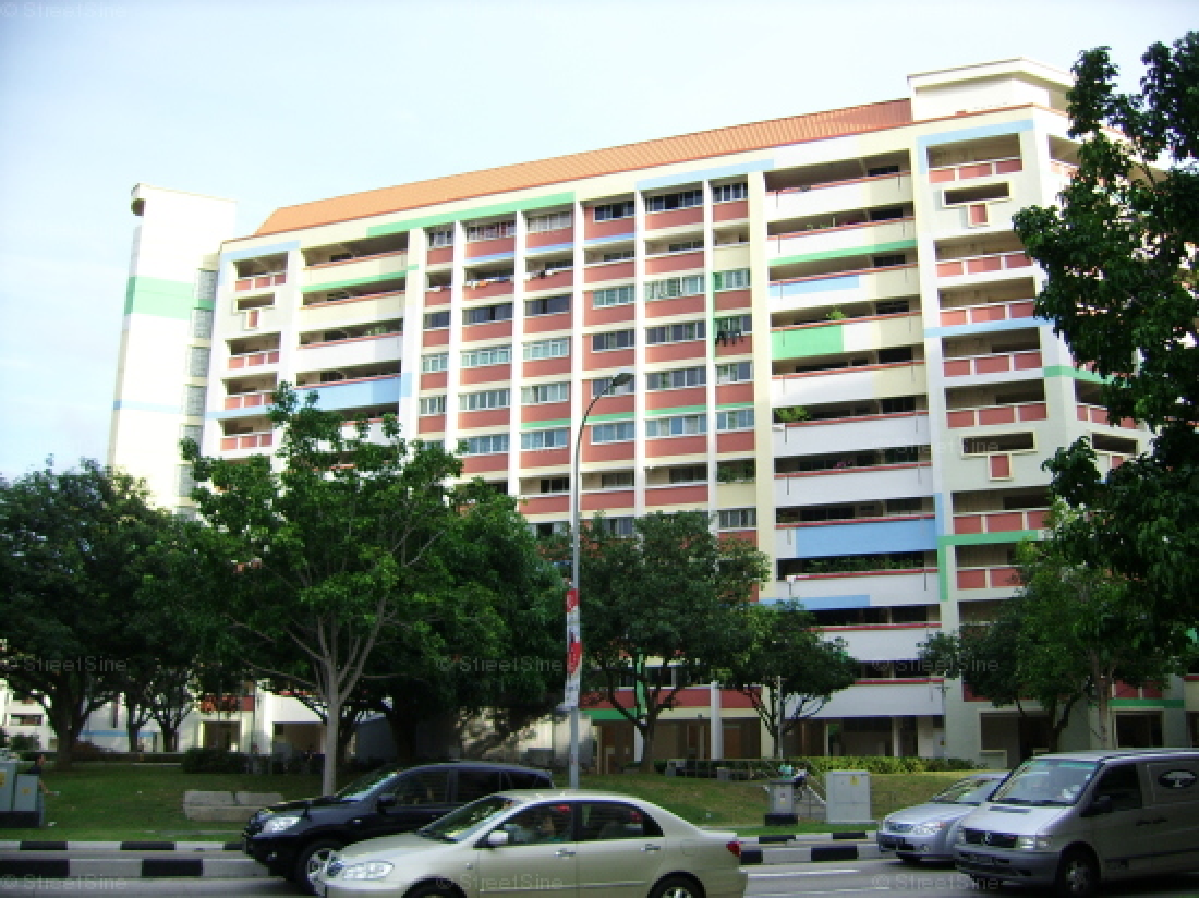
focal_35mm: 35
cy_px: 449
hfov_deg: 52.6
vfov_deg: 40.7
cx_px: 600
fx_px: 1212
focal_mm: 5.95
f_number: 2.8
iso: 50
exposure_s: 1/229
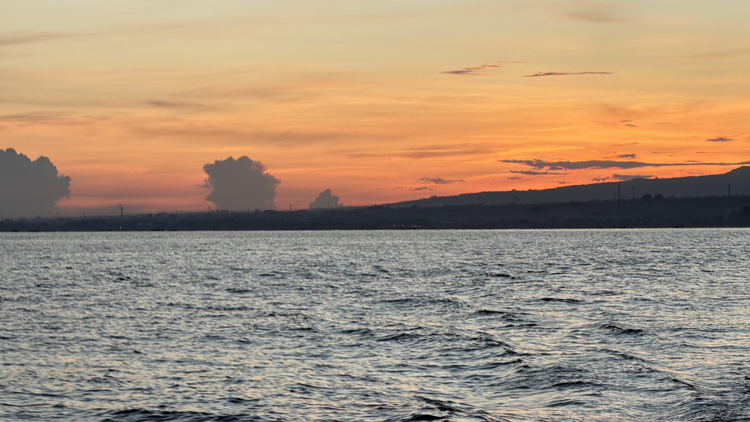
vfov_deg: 11.0
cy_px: 270
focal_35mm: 110
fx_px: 2187
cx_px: 375
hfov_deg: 19.5
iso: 64
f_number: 2.8
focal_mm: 16.89
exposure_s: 1/121
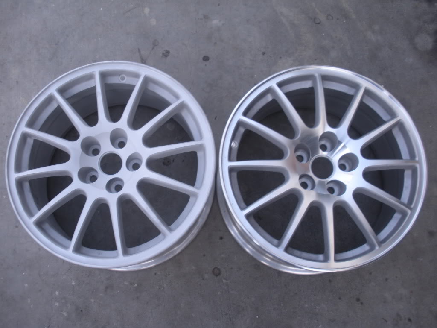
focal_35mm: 36
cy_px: 164
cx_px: 218
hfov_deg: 51.4
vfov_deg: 39.7
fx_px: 454
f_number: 3.5
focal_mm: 6.3
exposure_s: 1/60.8
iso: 93
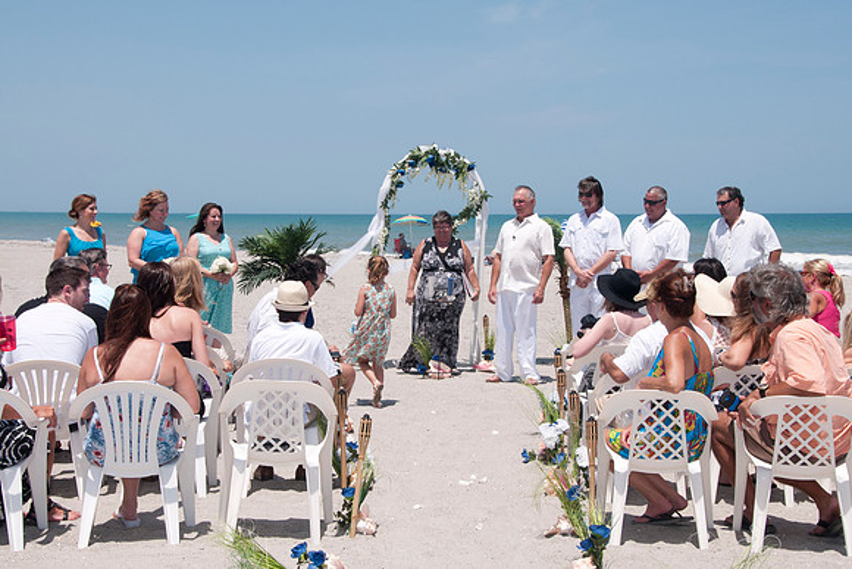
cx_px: 426
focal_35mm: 60
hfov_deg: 33.4
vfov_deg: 22.6
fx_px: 1422
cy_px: 284
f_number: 13
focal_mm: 38
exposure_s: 1/250
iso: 100
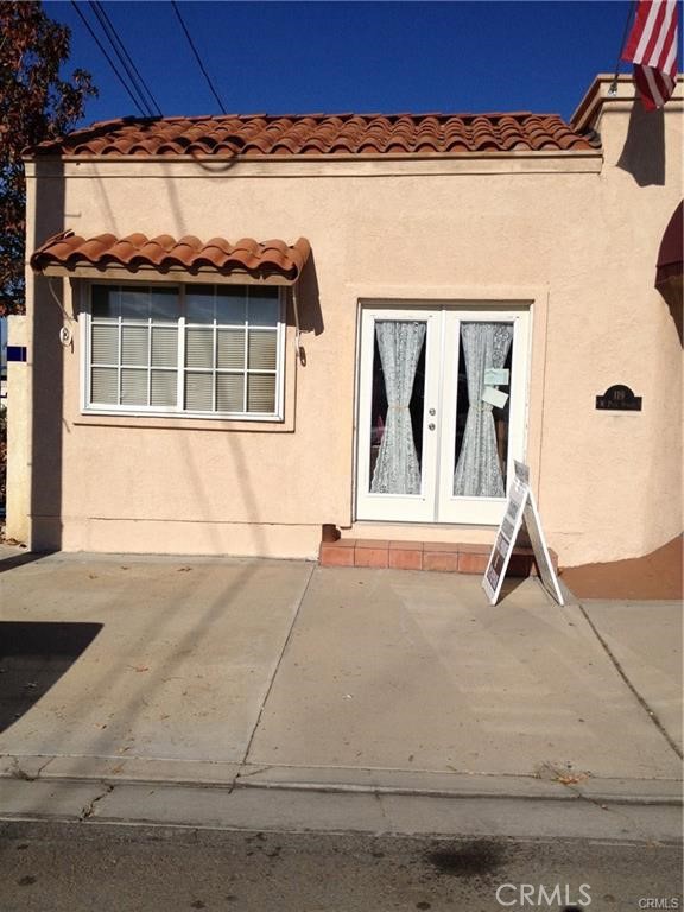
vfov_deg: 52.6
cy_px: 456
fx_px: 922
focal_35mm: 35
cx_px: 342
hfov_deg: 40.7
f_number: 2.4
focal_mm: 4.28
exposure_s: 1/4608
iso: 50
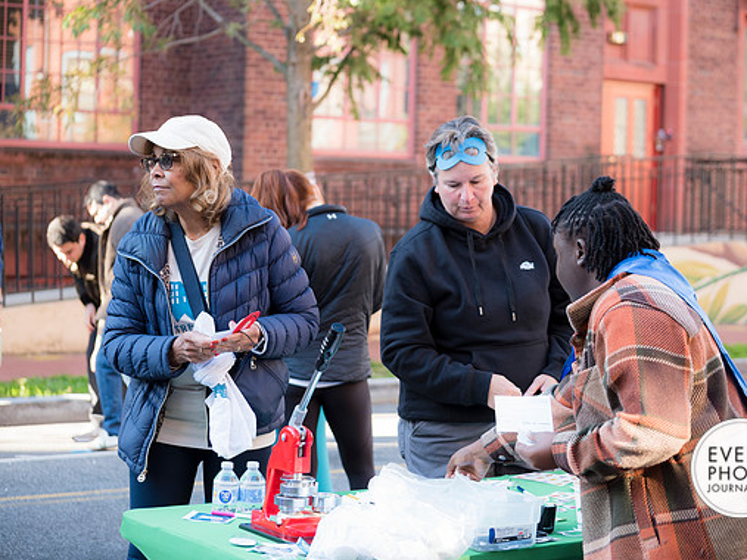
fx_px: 1661
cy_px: 281
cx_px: 413
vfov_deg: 19.1
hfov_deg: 25.3
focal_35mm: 77
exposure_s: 1/200
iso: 640
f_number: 4
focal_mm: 70
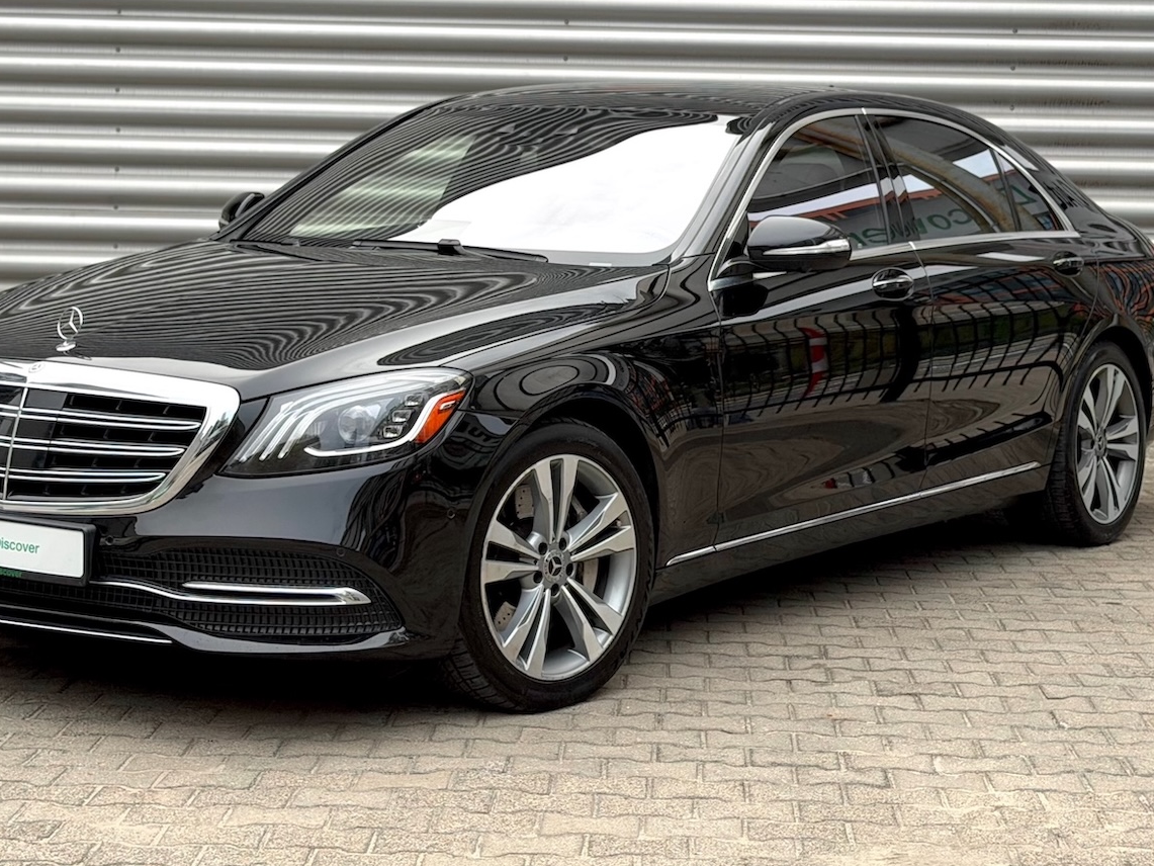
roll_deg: -0.9
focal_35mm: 61
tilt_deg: -1.2
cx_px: 513
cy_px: 342
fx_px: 2034
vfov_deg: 24.0
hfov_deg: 31.7
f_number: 1.78
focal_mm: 6.76
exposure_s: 1/60
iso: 100
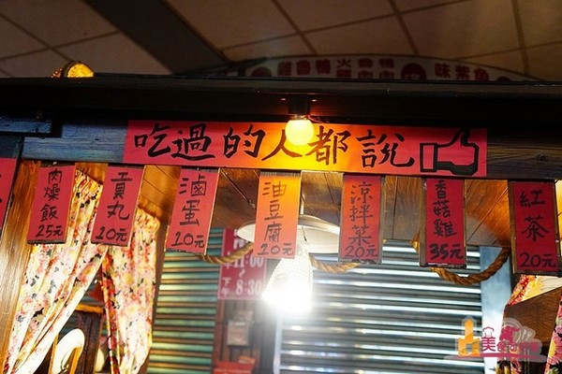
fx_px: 562
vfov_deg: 36.9
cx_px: 281
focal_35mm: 36
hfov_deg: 53.1
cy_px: 187
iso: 3200
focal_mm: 24
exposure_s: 1/30
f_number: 4
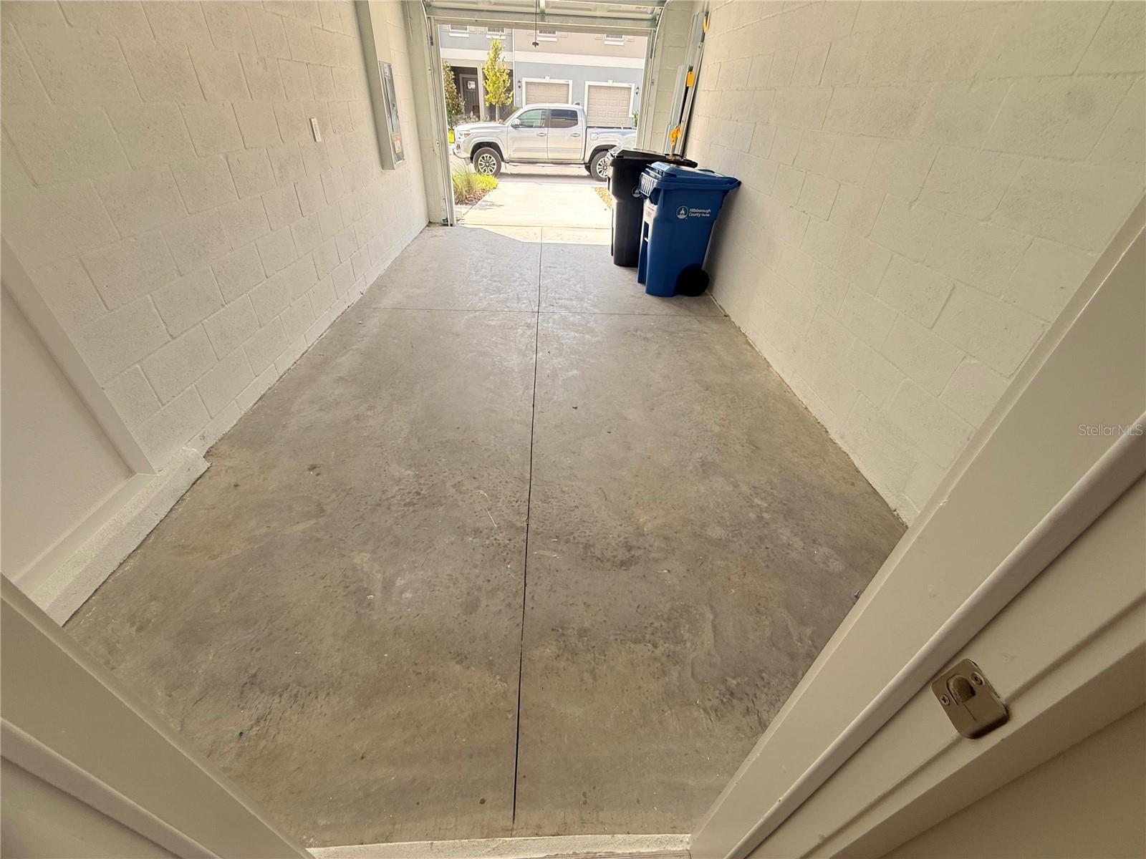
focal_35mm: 14
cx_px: 573
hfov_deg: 102.1
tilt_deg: -36.0
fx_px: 463
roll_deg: -2.9
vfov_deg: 85.7
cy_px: 430
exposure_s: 1/181
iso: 50
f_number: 2.2
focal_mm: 2.22
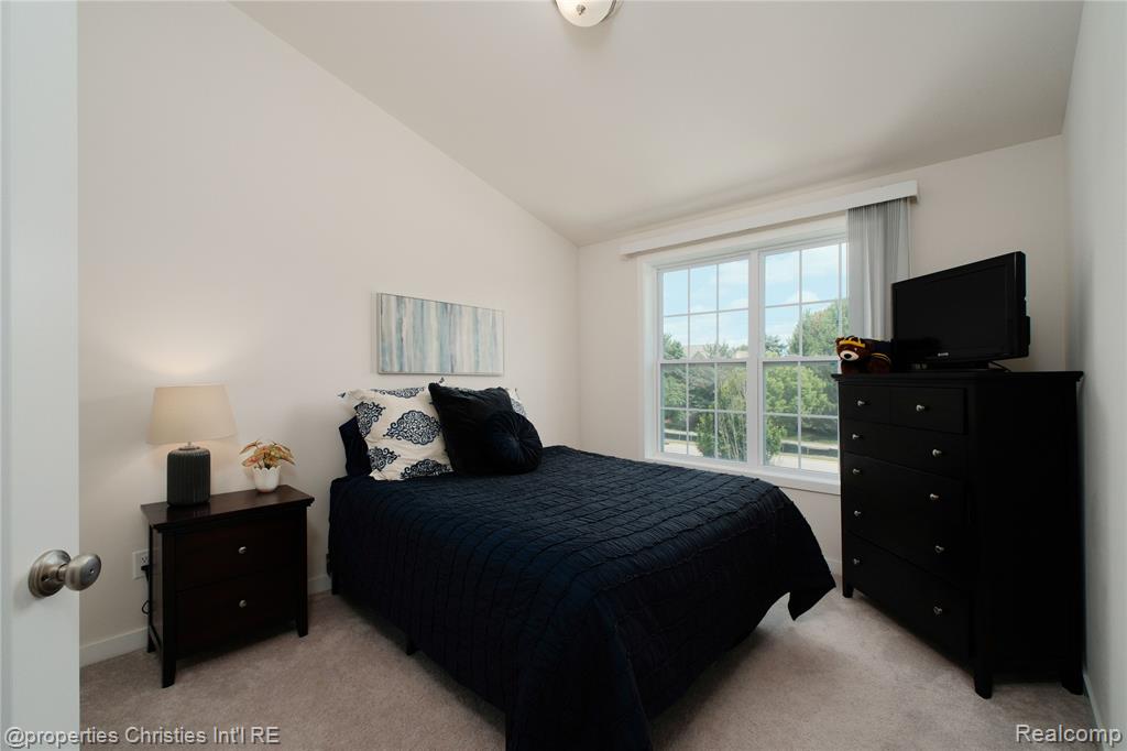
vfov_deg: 77.3
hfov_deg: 100.4
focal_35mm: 15
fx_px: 469
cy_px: 376
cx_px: 564
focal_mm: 10
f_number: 8
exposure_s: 1/250
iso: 640
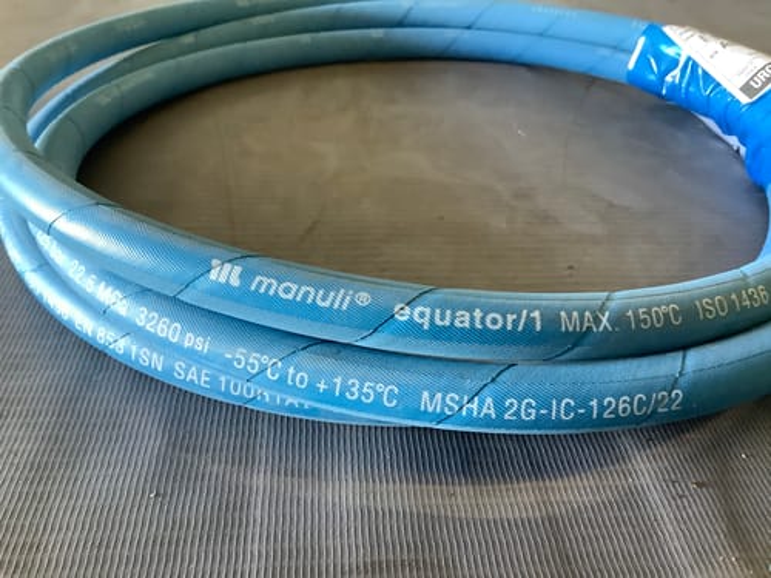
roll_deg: -2.4
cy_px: 289
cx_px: 386
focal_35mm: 31
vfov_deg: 45.4
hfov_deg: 58.4
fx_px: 690
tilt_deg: -36.2
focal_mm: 3.3
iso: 320
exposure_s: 1/50
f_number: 2.4
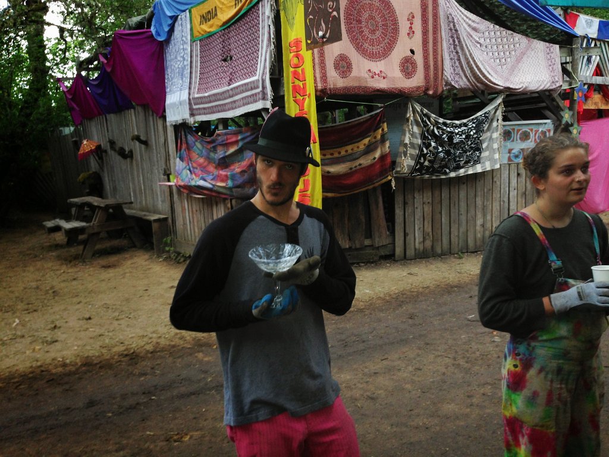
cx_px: 304
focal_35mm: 33
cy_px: 228
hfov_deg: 55.4
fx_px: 581
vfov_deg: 42.9
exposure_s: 1/20
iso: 80
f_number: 2.4
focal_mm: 4.12
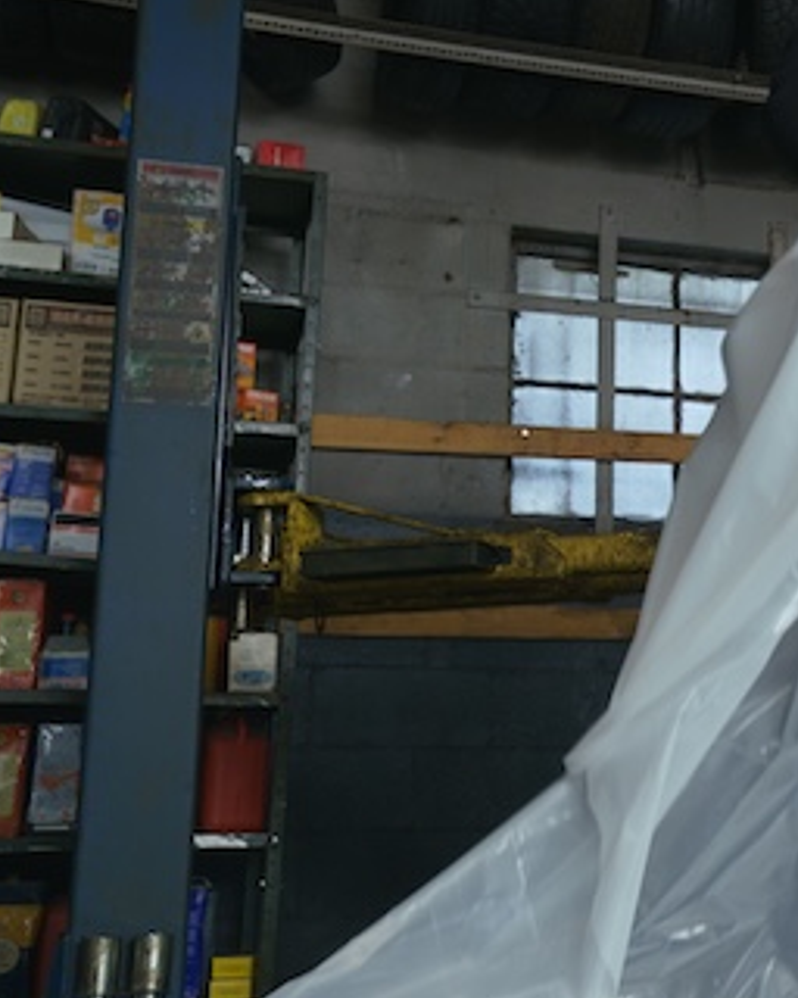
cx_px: 960
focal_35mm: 60
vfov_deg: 31.3
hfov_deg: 23.2
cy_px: 388
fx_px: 1771
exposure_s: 1/250
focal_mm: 32
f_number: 5.6
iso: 1600
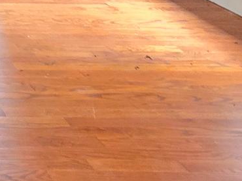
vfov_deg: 15.2
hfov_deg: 18.9
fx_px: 503
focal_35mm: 72
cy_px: -212
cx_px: -221
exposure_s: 1/60.2
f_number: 1.9
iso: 250
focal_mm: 2.2
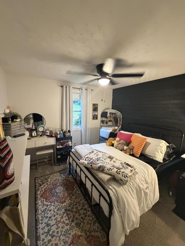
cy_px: 123
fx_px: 100
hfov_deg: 85.7
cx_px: 92
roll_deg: -1.4
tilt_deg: -7.0
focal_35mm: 14
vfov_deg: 102.1
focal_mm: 2.22
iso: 800
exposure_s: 1/60
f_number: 2.2
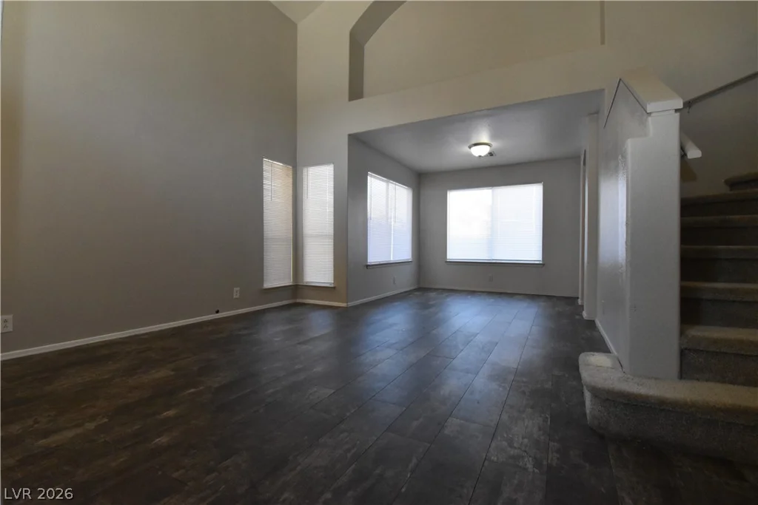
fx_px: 316
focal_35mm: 15
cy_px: 252
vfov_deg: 77.3
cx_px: 379
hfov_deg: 100.4
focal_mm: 10
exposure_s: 1/100
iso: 4000
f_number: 13
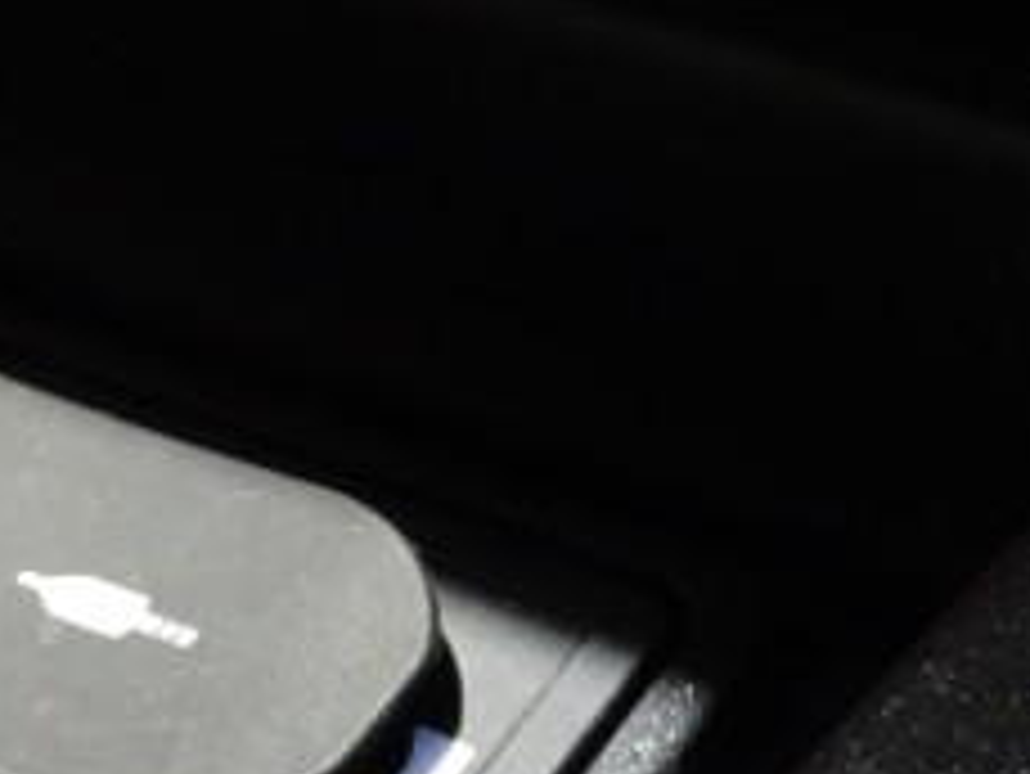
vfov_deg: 15.5
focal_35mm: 95
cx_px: -18
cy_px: 536
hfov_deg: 20.0
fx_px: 2828
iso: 800
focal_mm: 5.79
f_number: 4
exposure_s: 1/15
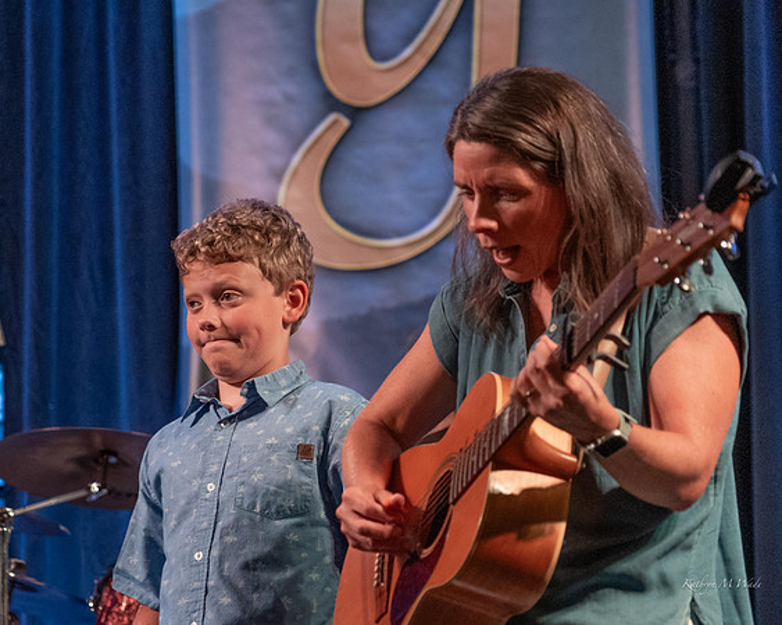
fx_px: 3544
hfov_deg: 12.6
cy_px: 312
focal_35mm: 153
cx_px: 313
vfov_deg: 10.1
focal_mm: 136
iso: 5000
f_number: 6.3
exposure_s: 1/250
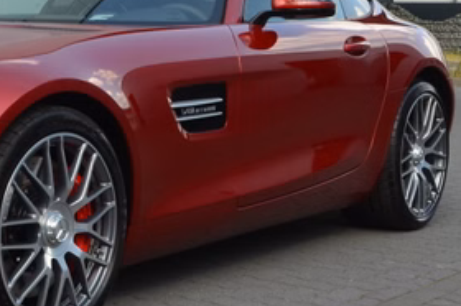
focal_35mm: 89
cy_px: 114
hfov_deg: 21.8
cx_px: -31
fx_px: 1138
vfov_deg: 15.3
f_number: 10
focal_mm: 26
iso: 200
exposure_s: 1/60
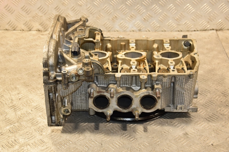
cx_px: 114
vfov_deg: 21.5
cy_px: 76
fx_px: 401
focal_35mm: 63
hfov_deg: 31.9
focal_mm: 42
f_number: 4.8
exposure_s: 1/125
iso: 800
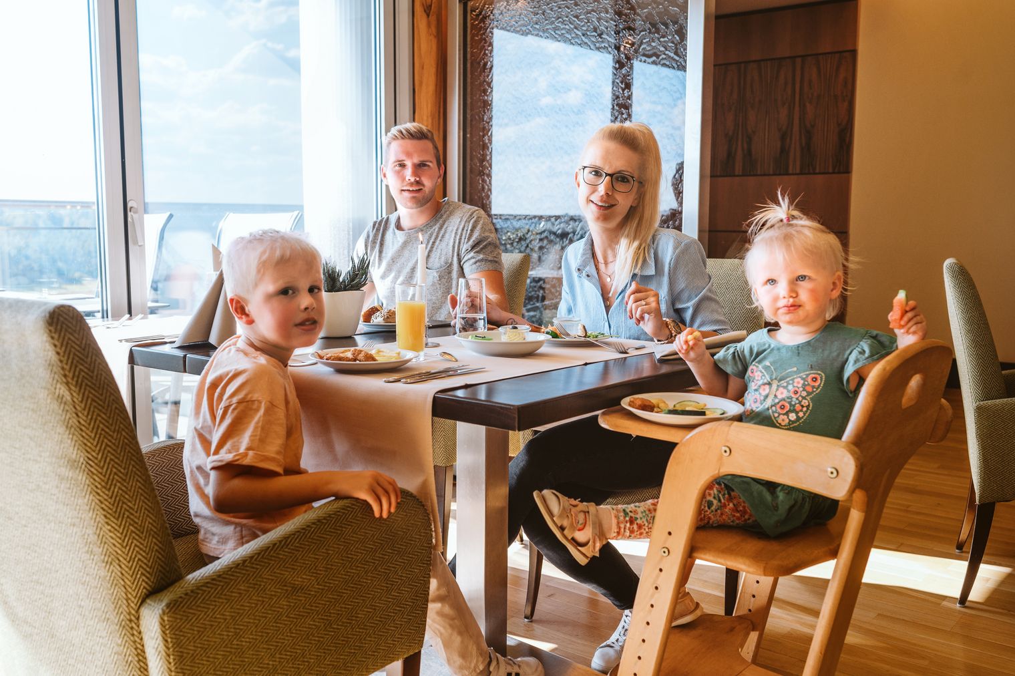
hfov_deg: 54.5
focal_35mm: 35
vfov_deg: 37.8
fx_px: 986
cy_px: 338
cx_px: 508
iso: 400
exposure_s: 1/250
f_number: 4.5
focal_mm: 35
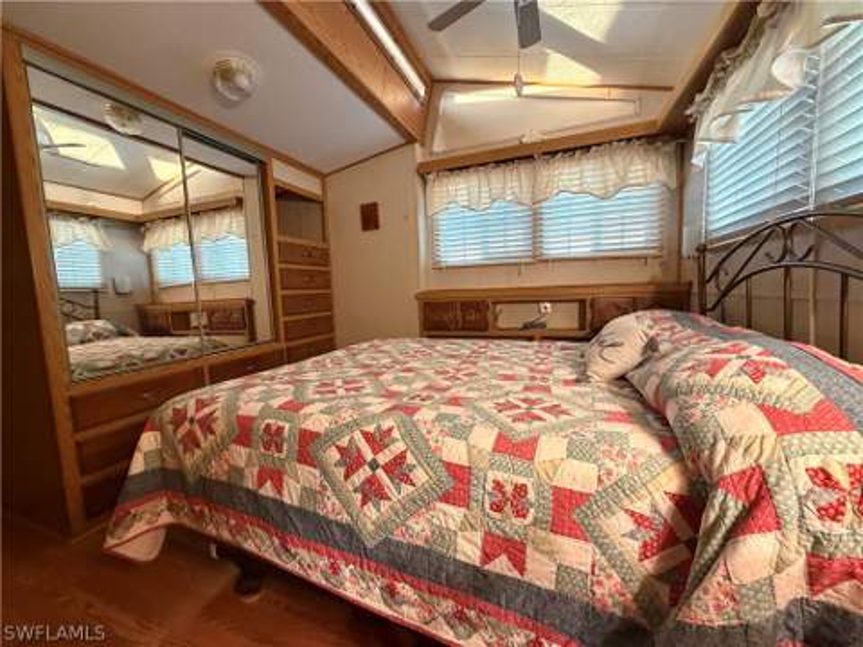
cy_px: 324
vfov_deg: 85.7
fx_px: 349
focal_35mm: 14
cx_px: 432
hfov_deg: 102.1
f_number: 2.2
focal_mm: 2.22
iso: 400
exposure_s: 1/60
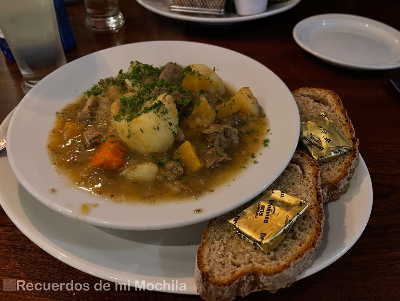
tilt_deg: -45.4
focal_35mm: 26
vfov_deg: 53.1
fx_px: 300
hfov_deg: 67.3
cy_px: 150
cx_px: 200
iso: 500
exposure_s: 1/33
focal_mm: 5.1
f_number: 1.6
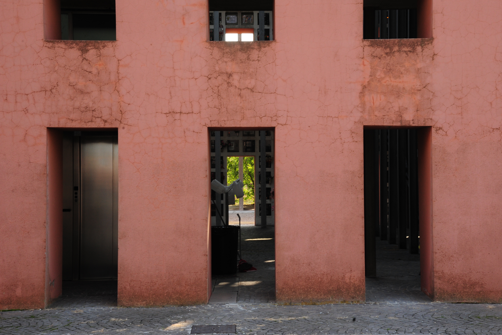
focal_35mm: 72
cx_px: 268
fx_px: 1004
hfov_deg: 28.1
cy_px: 151
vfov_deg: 18.9
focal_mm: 65
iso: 800
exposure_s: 1/100
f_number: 14
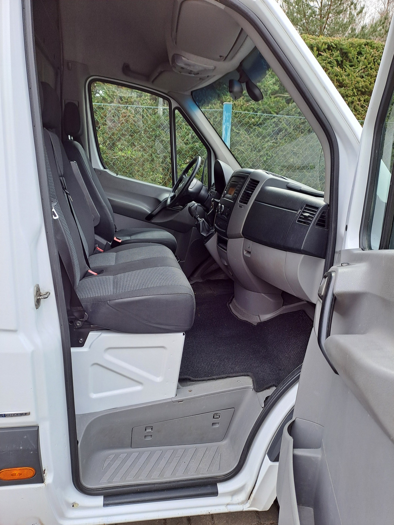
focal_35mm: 25
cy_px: 262
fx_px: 379
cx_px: 197
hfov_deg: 54.9
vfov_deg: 69.4
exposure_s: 1/205
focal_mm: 4.65
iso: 32
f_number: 1.8
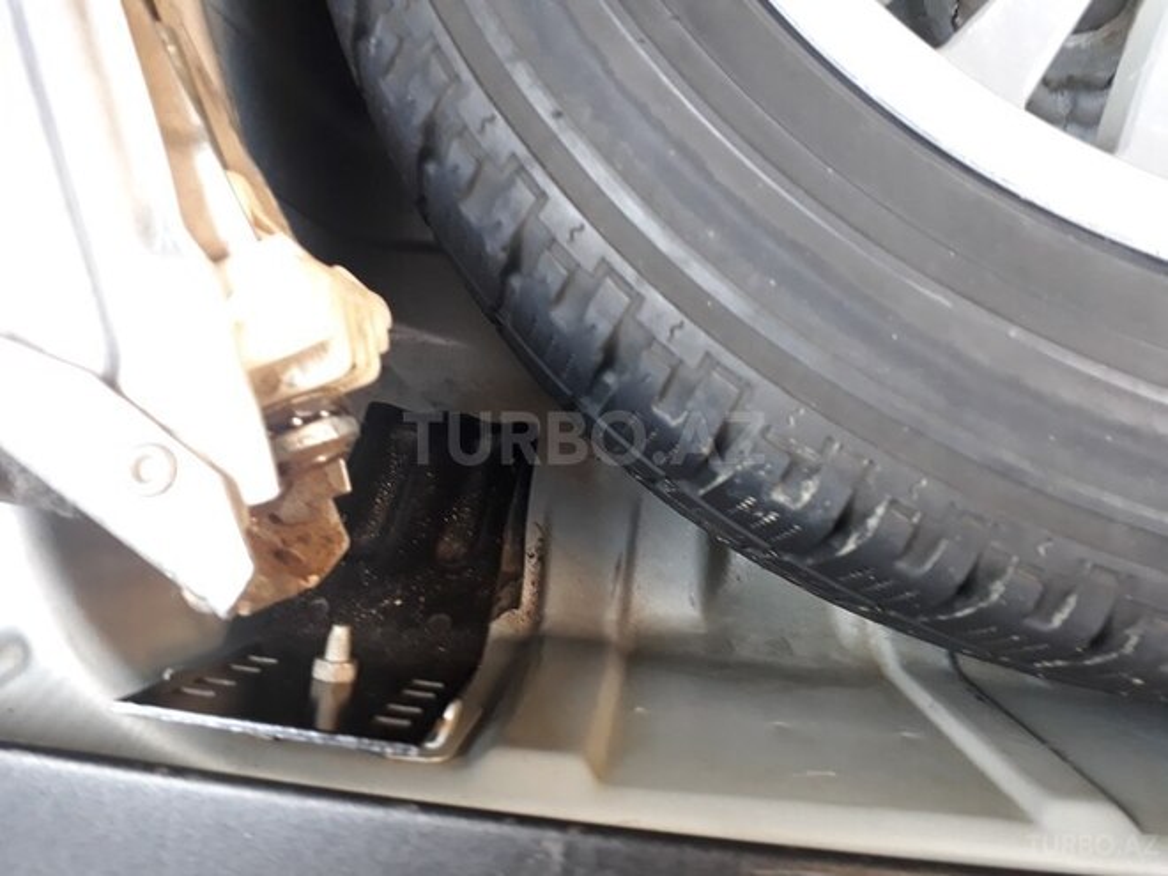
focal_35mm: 27
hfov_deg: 65.3
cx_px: 584
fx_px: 911
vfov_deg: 51.4
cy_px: 438
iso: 160
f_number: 1.9
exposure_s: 1/33
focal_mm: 3.6
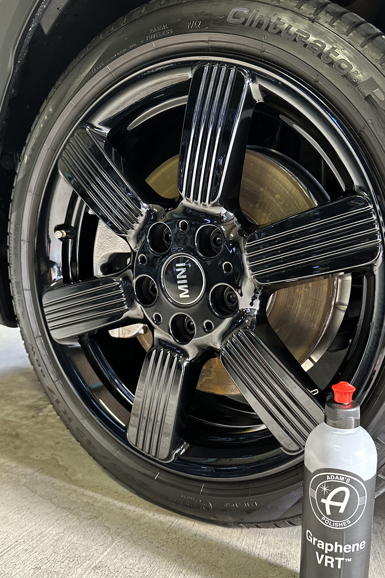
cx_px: 242
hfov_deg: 42.0
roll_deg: -1.6
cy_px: 305
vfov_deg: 60.3
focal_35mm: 31
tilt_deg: -11.0
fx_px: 497
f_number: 1.78
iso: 640
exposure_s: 1/60
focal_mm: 6.86
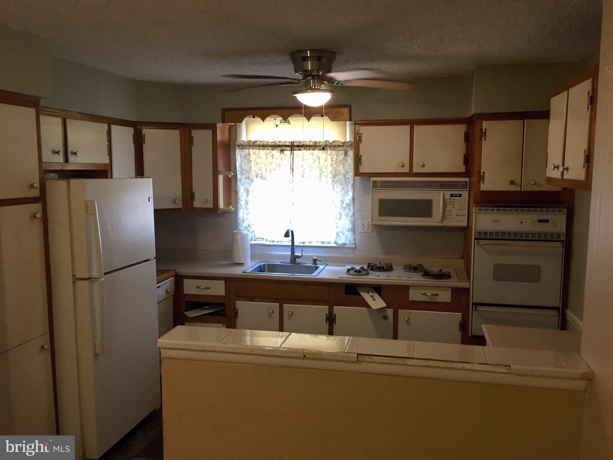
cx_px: 306
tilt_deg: -5.0
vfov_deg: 48.2
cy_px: 230
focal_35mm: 29
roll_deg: -0.4
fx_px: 514
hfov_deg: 61.7
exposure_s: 1/30
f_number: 2.2
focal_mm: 4.15
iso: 100
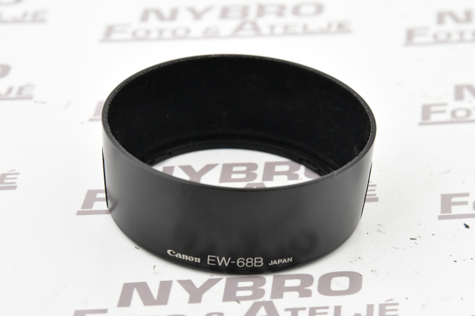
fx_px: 1582
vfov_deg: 11.4
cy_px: 158
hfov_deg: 17.1
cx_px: 238
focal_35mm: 120
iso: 2500
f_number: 9
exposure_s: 1/160
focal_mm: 120
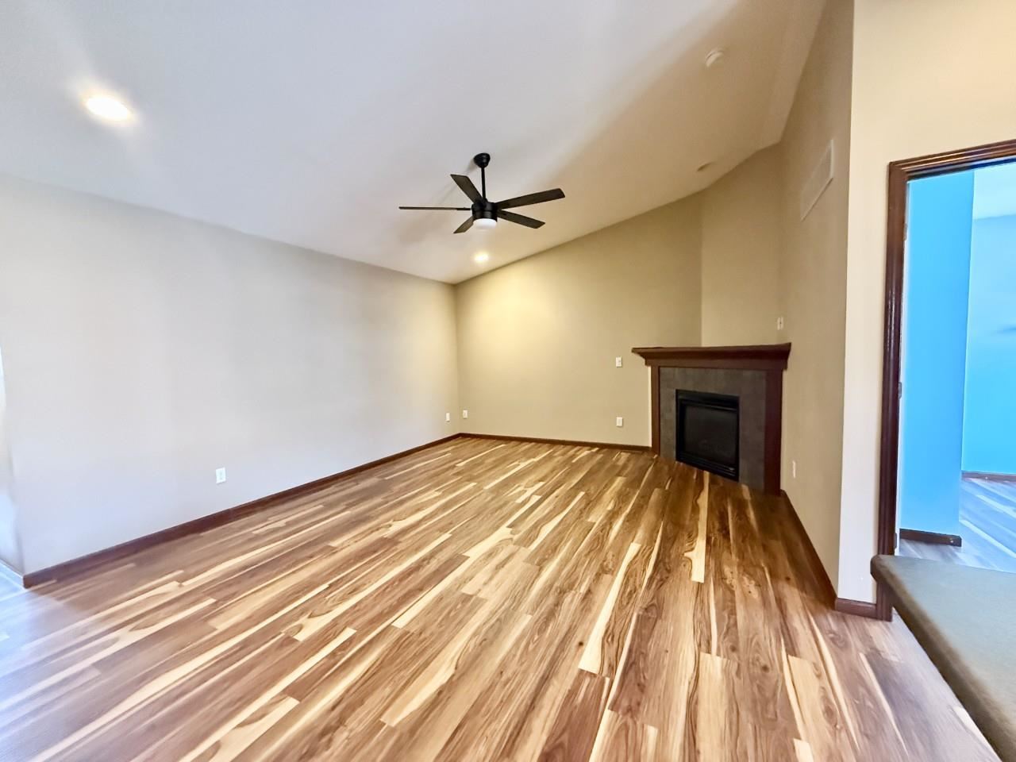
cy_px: 381
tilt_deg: -3.0
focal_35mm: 14
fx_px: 411
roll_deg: +1.6
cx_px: 508
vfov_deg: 85.7
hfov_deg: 102.1
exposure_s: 1/60
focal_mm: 2.22
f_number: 2.2
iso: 1250
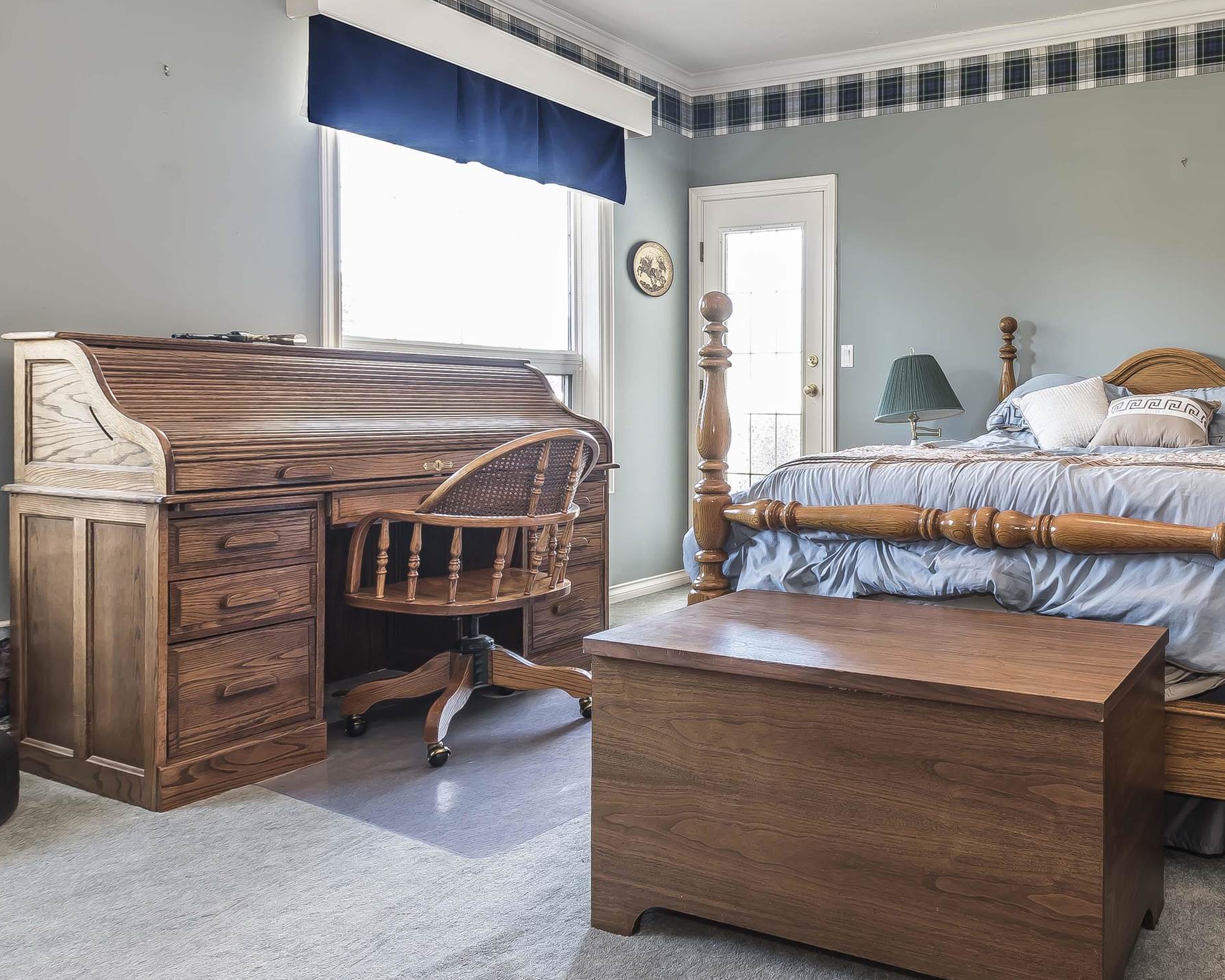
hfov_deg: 63.0
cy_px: 410
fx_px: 870
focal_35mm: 24
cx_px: 1014
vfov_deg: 58.5
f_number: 9
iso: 100
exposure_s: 1/1.25
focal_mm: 10
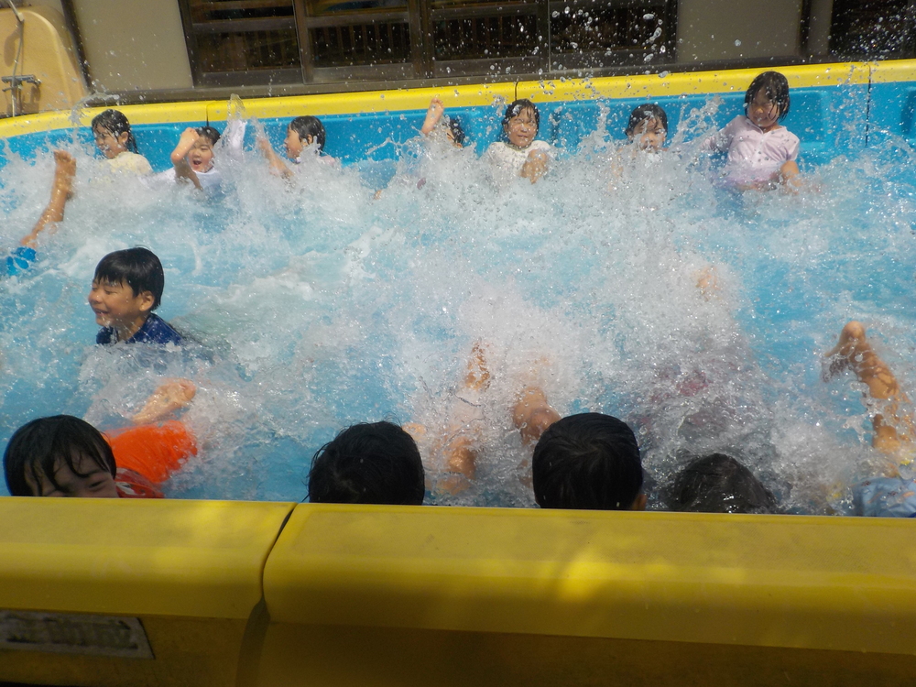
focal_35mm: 30
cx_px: 458
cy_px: 344
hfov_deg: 60.0
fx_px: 794
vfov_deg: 46.8
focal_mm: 4.1
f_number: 6.6
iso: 125
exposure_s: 1/640
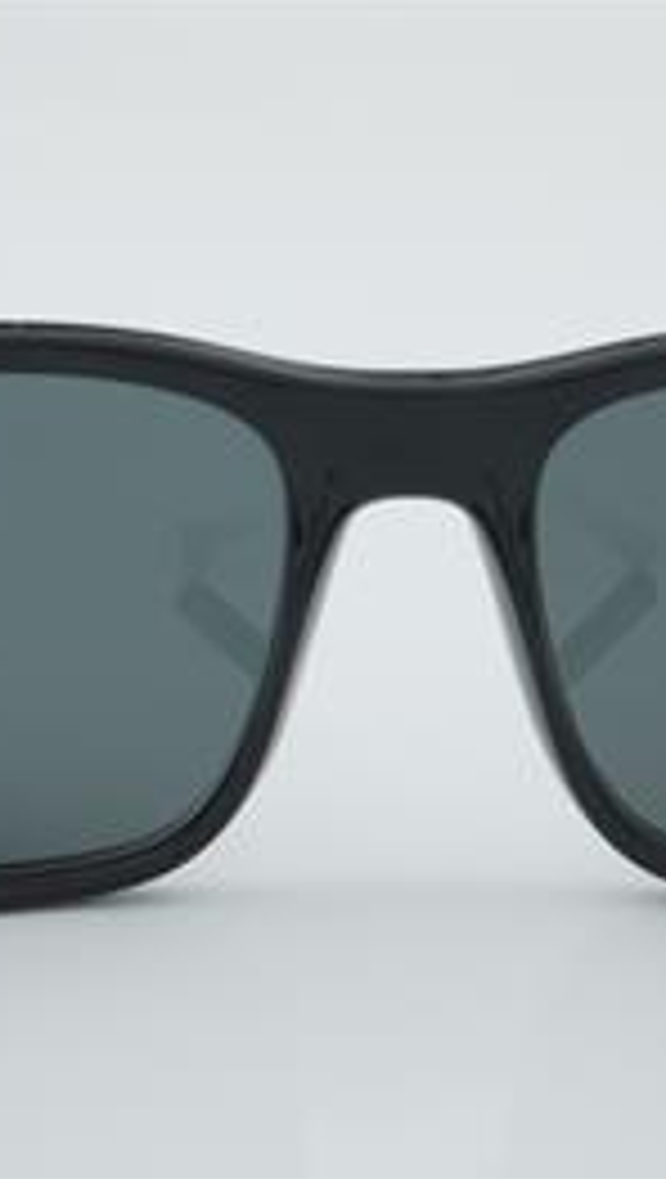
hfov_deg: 14.5
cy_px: 590
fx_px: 2622
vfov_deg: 25.3
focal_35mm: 84
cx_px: 405
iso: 100
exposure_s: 1/4
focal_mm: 35
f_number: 32
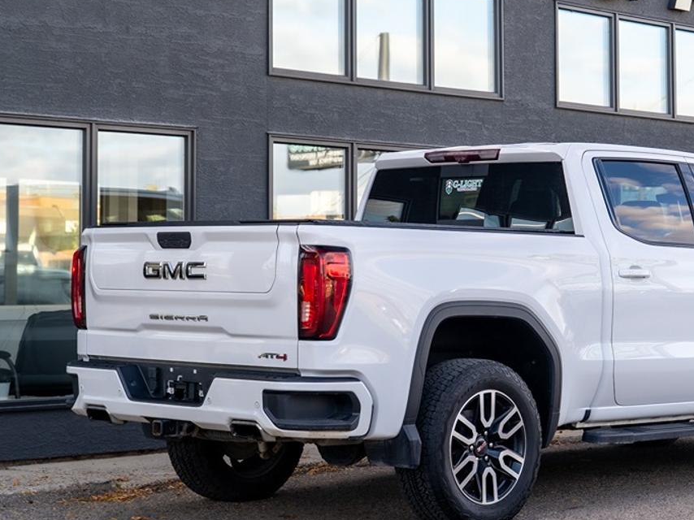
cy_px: 180
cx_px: 492
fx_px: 1724
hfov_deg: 22.6
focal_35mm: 86
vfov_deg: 17.1
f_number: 4
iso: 125
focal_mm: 49
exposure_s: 1/160
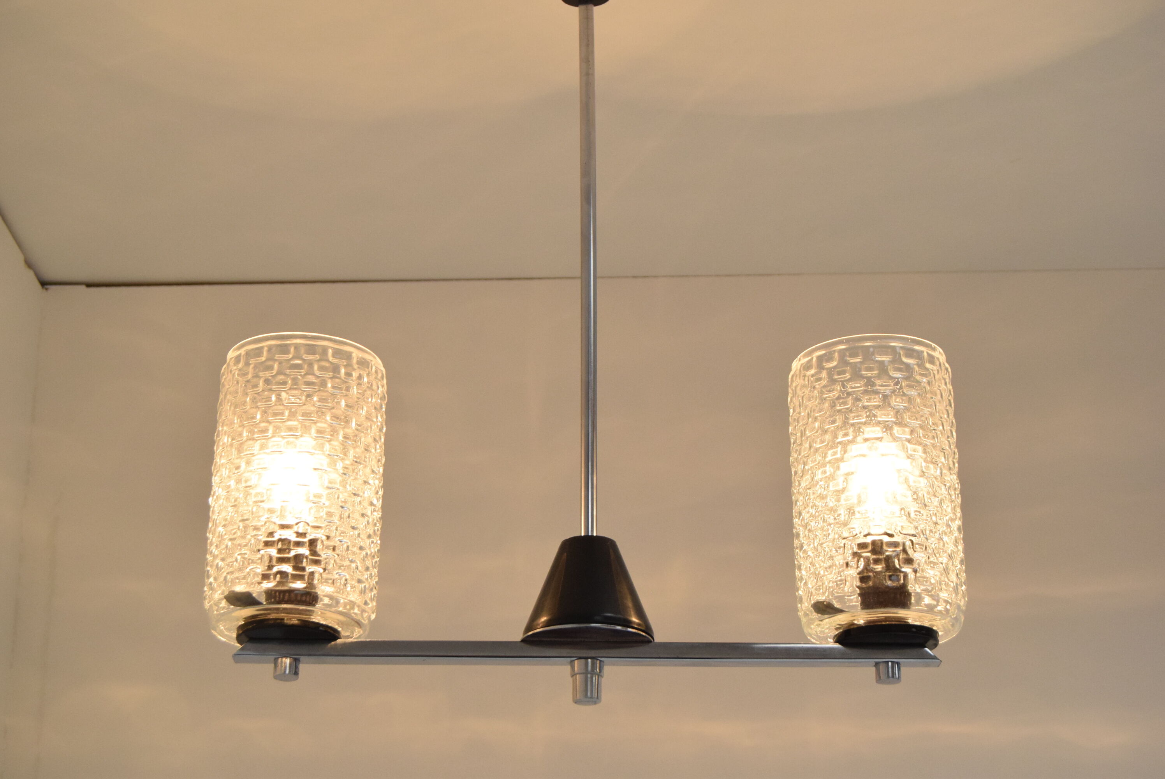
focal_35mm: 68
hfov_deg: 29.8
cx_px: 582
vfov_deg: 20.2
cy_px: 390
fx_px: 2186
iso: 1600
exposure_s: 1/200
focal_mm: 45
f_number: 7.1
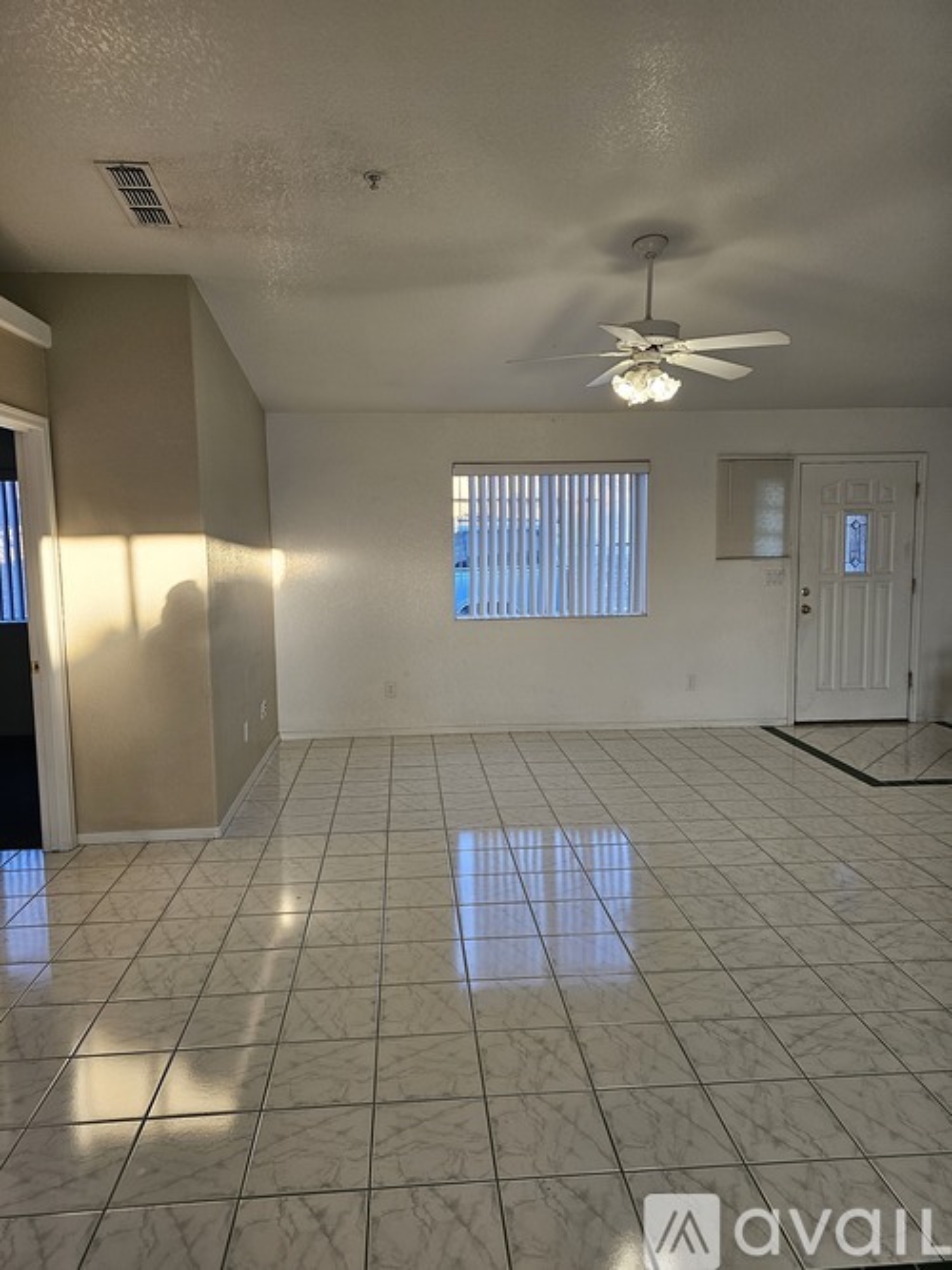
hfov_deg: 58.9
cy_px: 635
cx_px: 476
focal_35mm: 23
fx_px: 844
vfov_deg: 73.9
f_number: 1.7
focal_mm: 6.3
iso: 100
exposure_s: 1/120
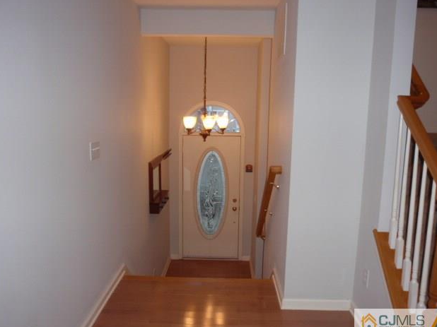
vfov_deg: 48.2
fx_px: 366
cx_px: 218
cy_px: 167
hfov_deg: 61.7
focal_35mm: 29
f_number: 3.2
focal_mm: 5
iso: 100
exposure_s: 1/30
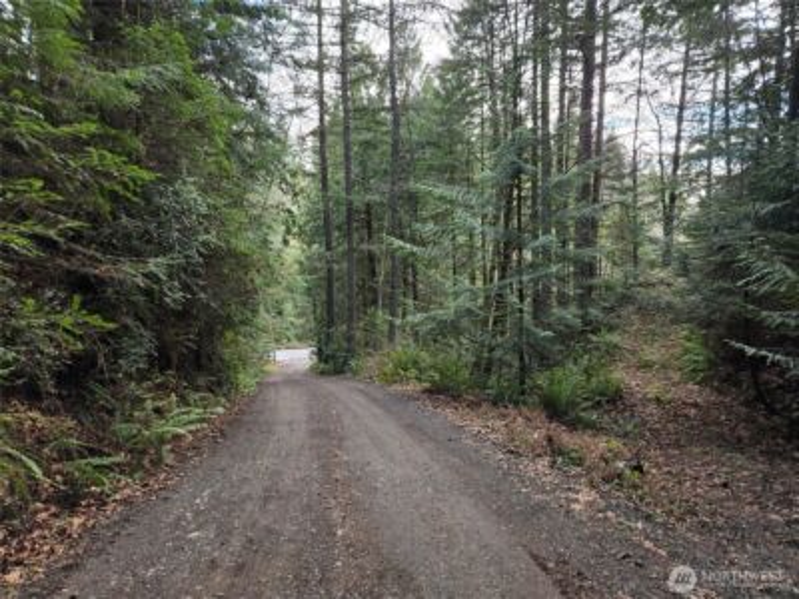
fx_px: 531
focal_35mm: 23
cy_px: 300
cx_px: 400
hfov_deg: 73.9
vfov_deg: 58.9
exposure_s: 1/180
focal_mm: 5.4
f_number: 1.8
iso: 50
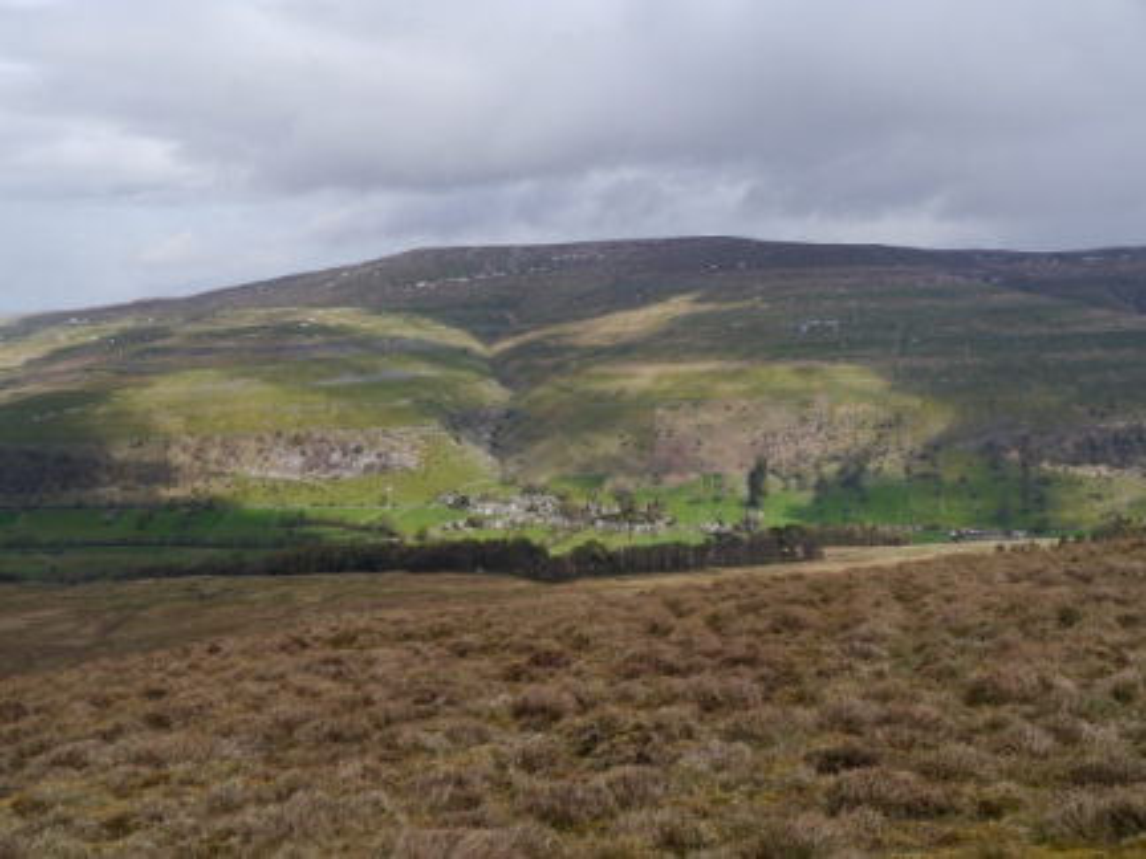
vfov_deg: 31.5
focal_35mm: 46
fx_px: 1523
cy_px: 430
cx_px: 573
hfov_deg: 41.2
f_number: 8
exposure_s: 1/400
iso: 160
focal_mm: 23
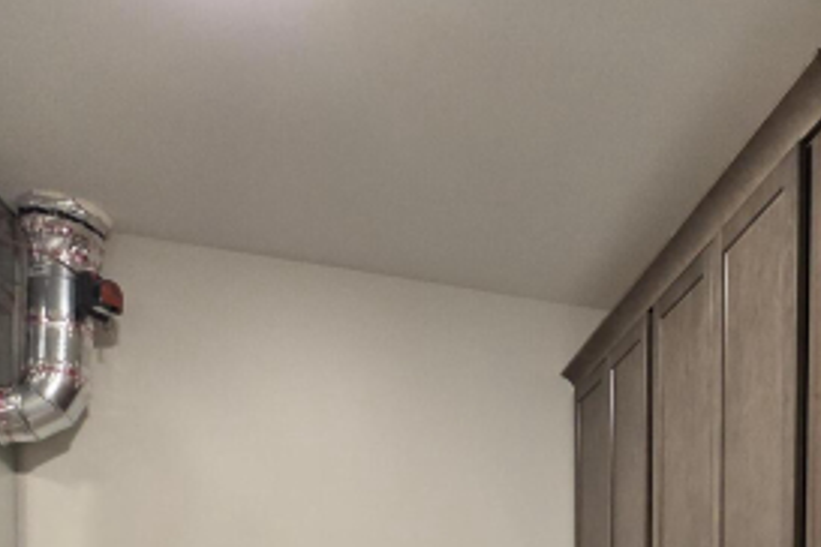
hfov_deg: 52.2
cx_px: 695
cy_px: 690
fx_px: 753
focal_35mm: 33
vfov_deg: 31.8
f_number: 2.2
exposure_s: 1/60
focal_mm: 2.2
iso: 400
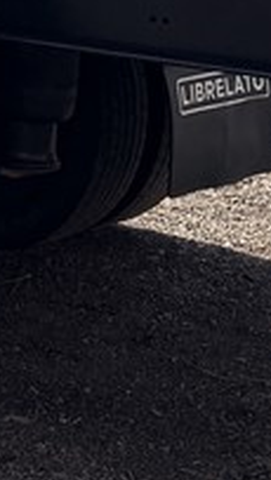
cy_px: -329
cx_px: -275
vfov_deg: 13.5
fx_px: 1862
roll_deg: -0.3
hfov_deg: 7.9
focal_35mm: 146
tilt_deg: +3.4
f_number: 1.78
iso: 125
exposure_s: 1/4673
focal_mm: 6.76
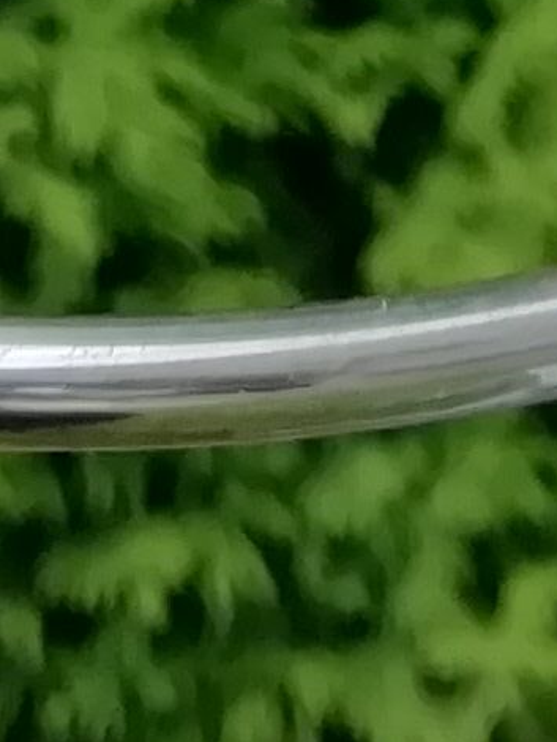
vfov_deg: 7.8
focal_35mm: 230
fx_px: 4930
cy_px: -1171
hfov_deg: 6.4
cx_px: 756
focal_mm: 3.21
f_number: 2.2
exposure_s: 1/543
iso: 50
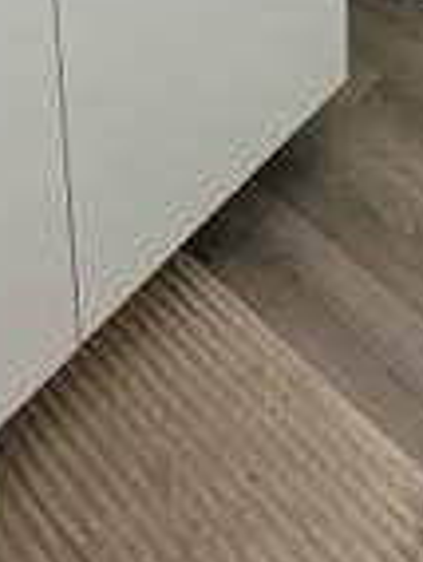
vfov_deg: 19.0
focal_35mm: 63
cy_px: -558
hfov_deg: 23.3
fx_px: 1023
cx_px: 198
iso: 125
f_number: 2.2
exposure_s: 1/120
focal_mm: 2.22
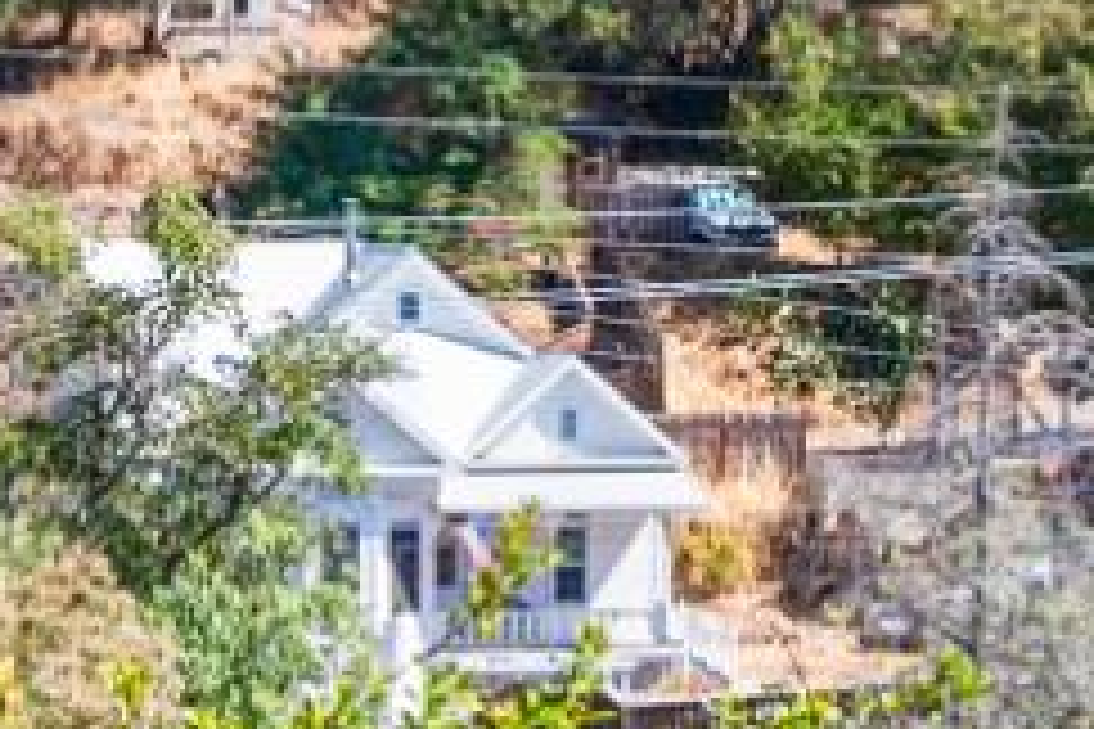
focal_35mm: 185
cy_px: 297
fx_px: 5622
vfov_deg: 7.4
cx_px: 1324
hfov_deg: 10.9
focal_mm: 30
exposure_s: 1/160
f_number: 8
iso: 400
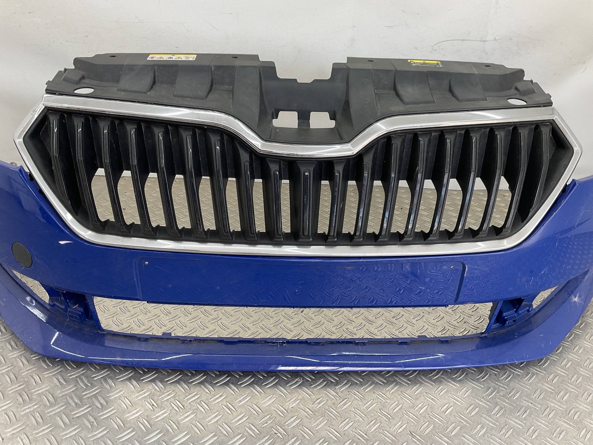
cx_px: 296
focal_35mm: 29
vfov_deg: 48.2
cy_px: 222
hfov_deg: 61.7
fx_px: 497
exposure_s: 1/100
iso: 25
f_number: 1.8
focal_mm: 3
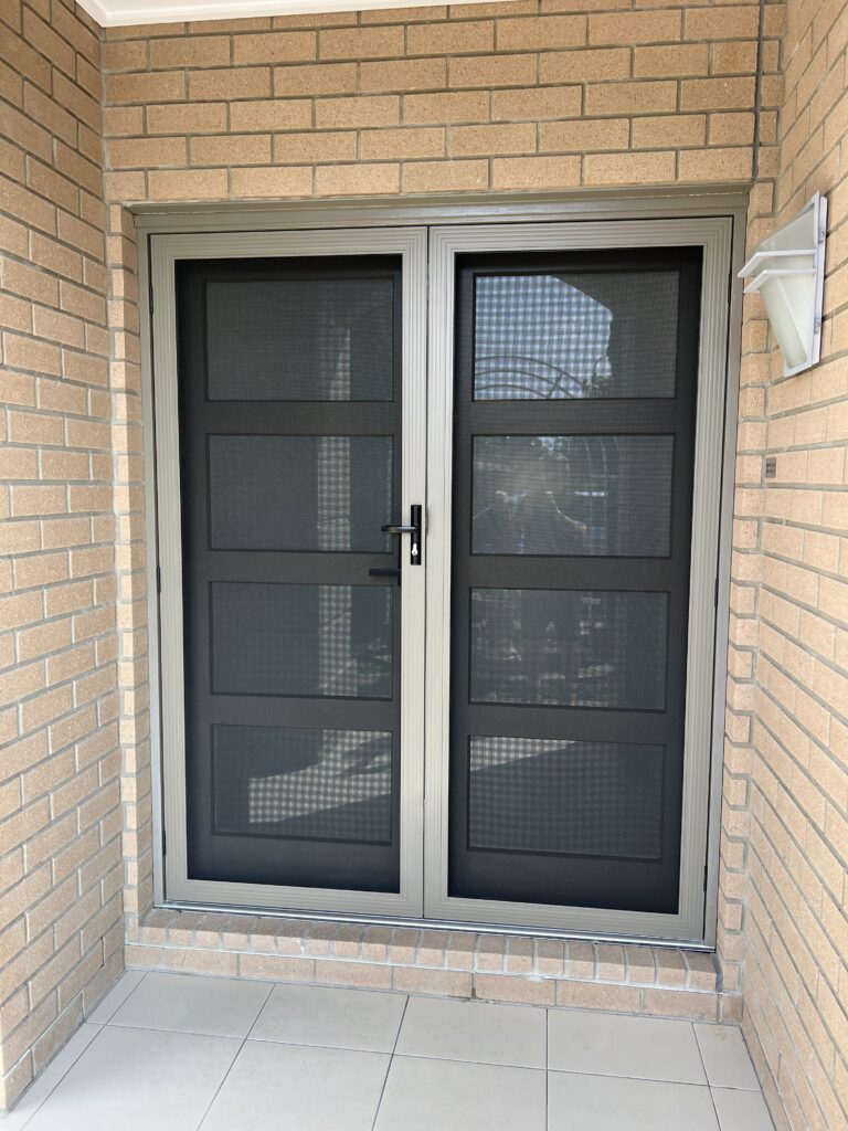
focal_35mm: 26
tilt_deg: -7.2
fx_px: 849
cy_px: 566
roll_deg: -0.8
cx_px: 424
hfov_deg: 53.1
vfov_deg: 67.3
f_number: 1.5
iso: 40
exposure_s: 1/241
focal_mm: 5.7
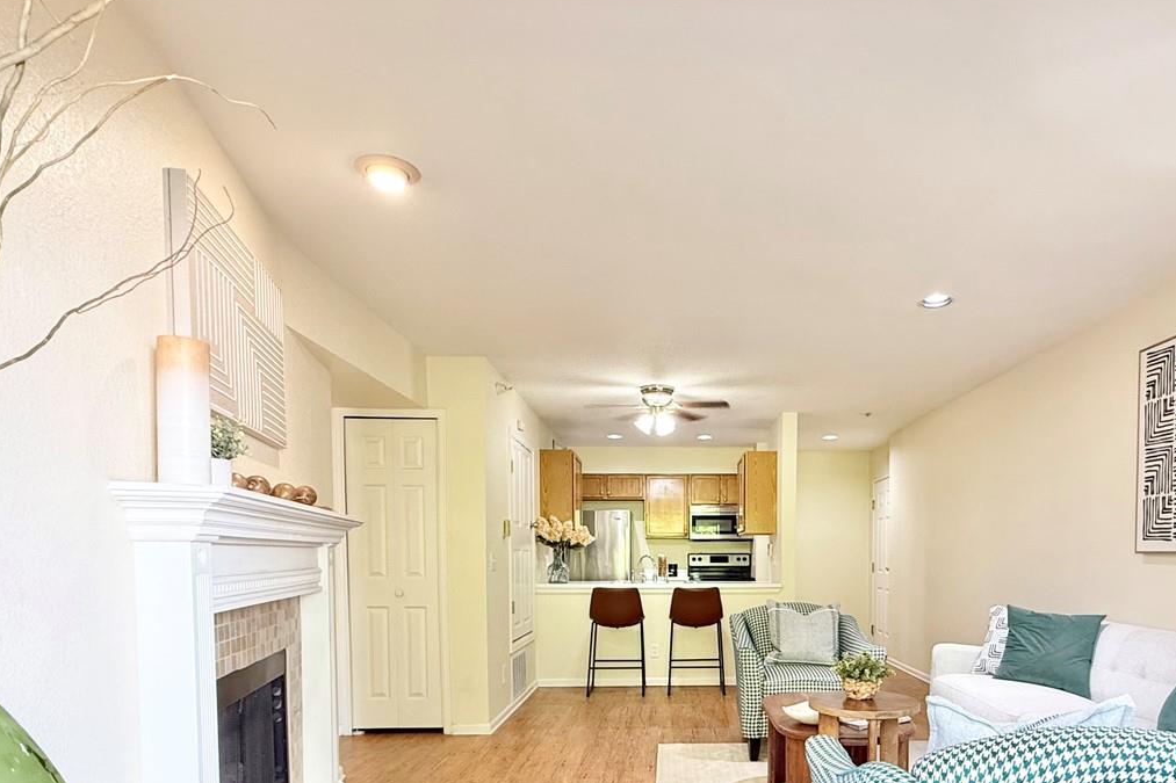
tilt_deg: -2.2
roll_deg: -0.1
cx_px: 701
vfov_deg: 52.7
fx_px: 751
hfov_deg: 75.3
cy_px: 586
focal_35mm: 23
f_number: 2.2
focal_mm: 2.22
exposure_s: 1/60
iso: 320
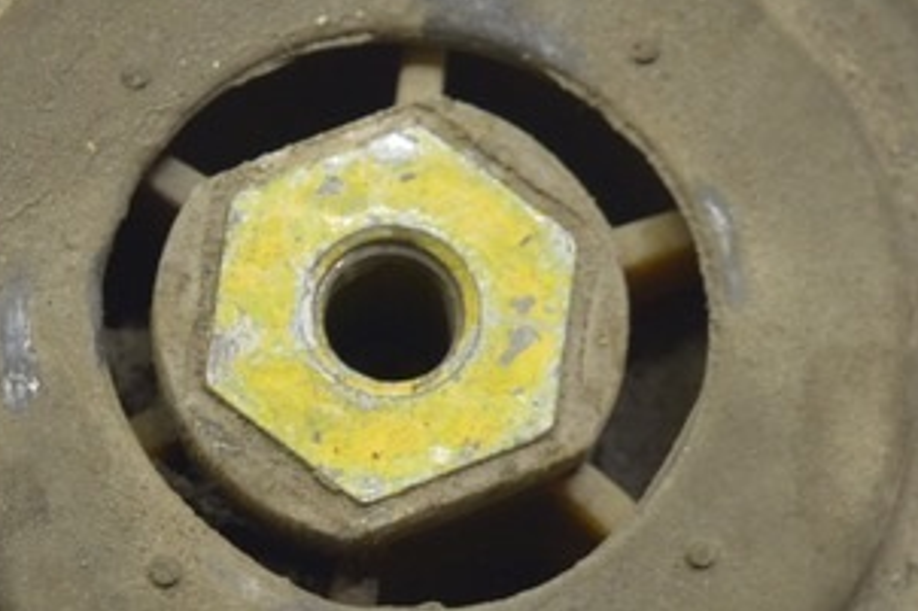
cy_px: 461
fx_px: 4409
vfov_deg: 7.9
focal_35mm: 173
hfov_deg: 11.8
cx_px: 100
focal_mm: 34
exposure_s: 1/20
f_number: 5.6
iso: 400
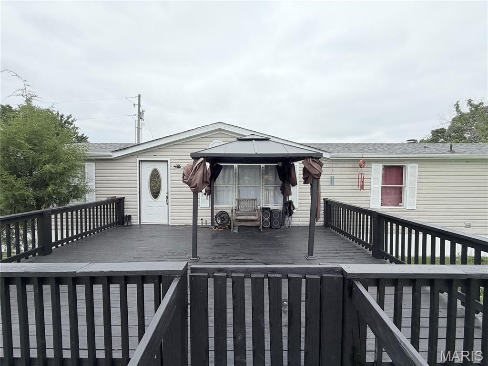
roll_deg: +0.3
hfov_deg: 102.1
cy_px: 183
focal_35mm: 14
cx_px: 244
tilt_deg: -2.4
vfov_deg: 85.7
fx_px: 197
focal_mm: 2.22
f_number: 2.2
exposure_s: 1/970
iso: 20
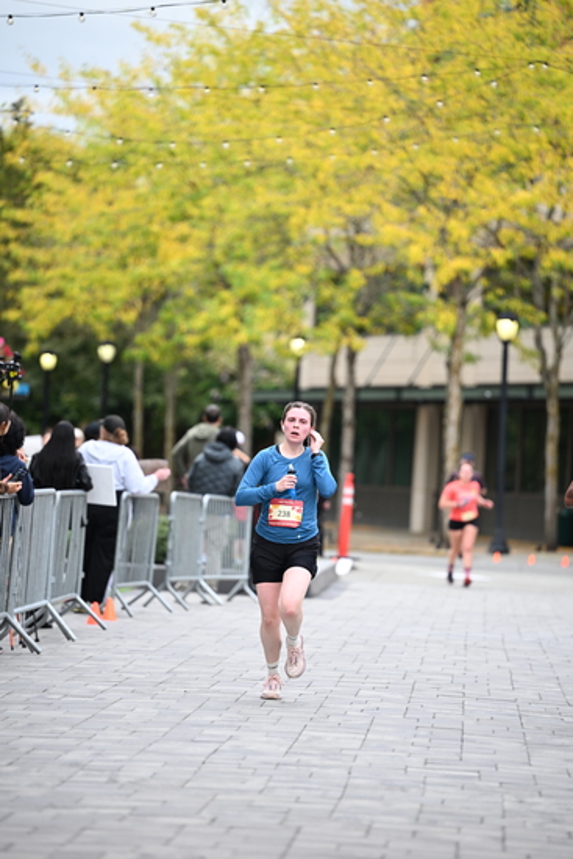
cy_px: 430
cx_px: 286
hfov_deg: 8.3
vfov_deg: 12.4
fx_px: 3937
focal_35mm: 165
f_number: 2.8
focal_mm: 165
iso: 640
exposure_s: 1/2000
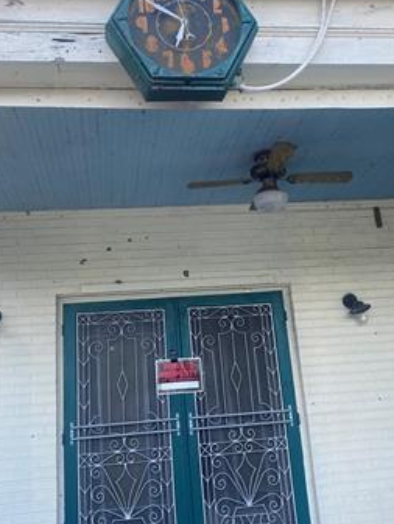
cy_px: 255
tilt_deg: +15.2
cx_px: 184
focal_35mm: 37
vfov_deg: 50.1
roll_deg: +3.8
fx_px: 561
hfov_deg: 38.7
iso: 32
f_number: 1.8
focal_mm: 4.25
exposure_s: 1/326
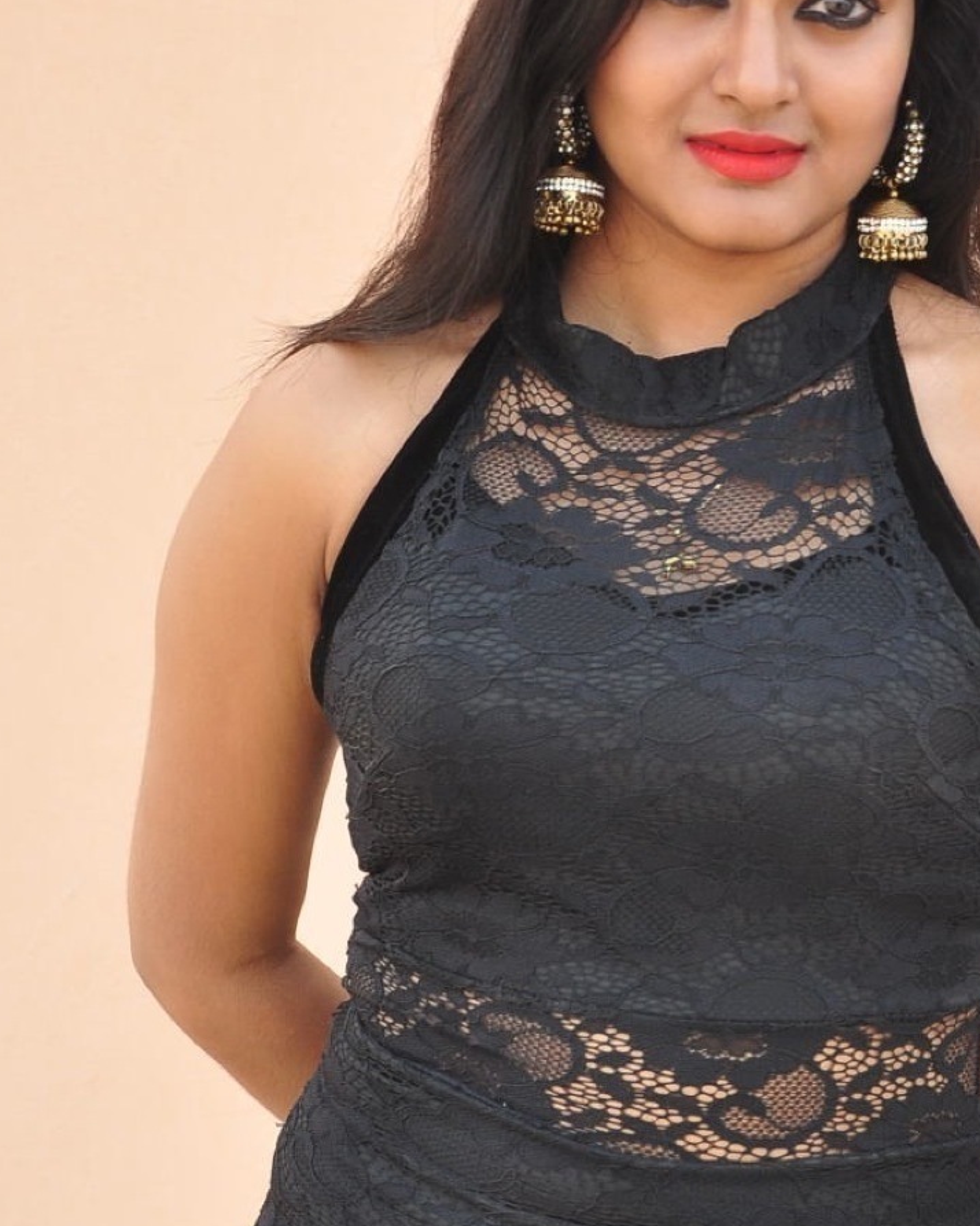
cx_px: 811
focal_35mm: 148
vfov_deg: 13.0
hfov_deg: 10.4
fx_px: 5368
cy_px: 785
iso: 400
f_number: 6.3
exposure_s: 1/125
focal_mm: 52
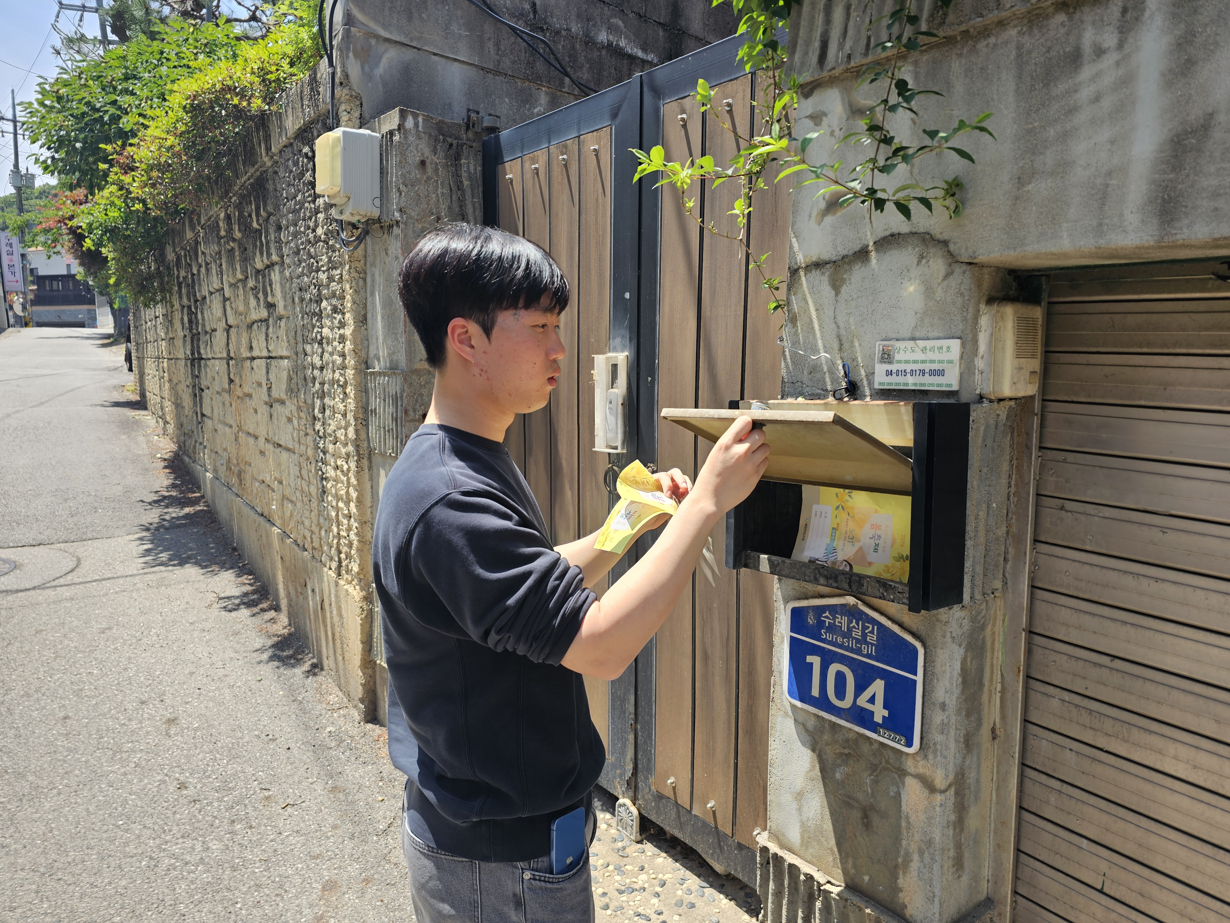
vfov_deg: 58.9
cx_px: 615
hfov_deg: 73.9
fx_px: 817
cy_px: 462
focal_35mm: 23
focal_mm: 6.3
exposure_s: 1/232
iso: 10
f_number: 1.7
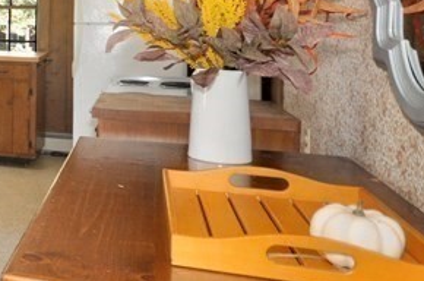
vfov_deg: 24.7
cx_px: -174
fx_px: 623
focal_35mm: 53
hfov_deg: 28.2
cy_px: 35
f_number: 4.5
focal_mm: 10
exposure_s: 1/50
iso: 400
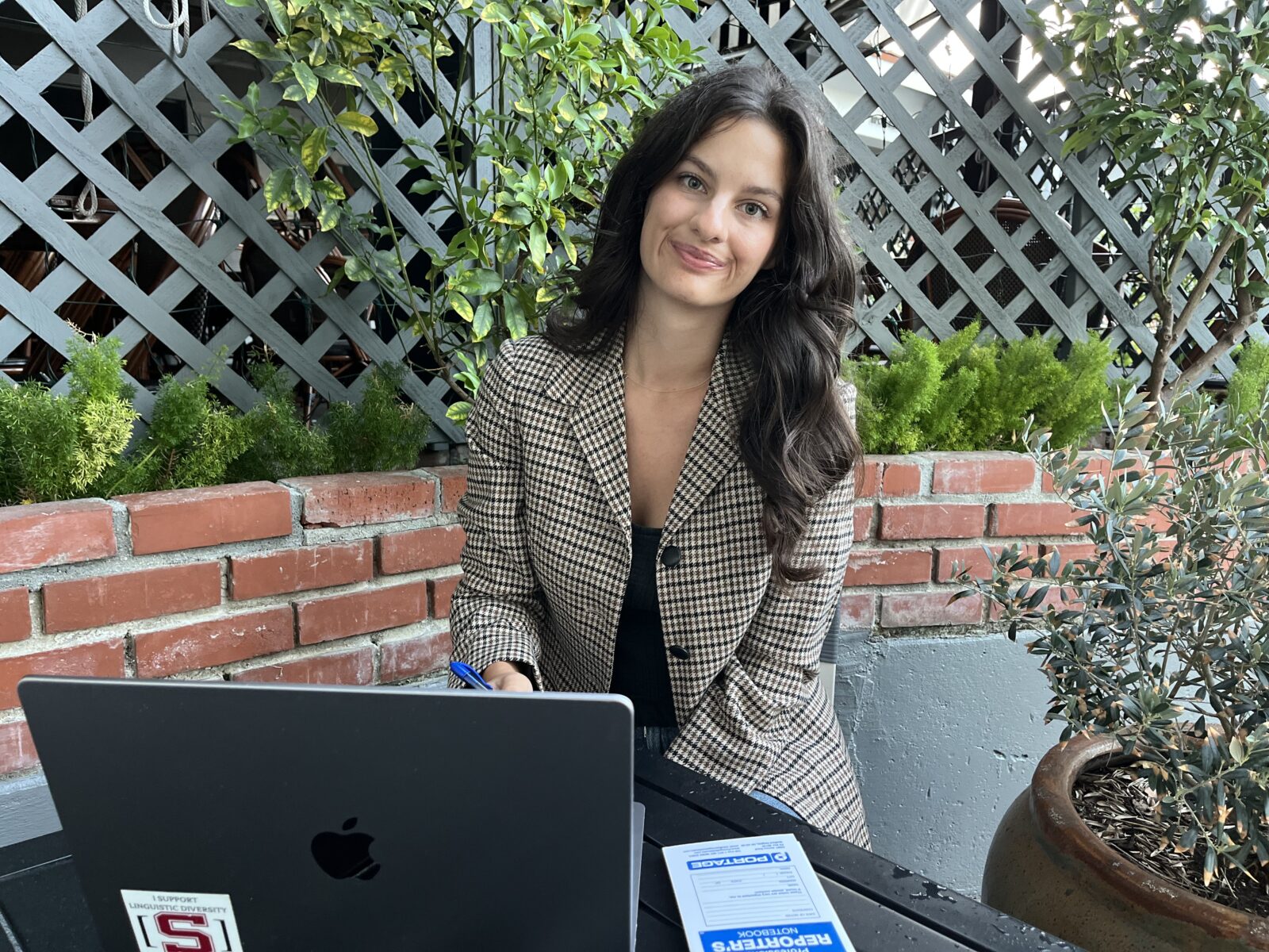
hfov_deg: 67.3
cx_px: 634
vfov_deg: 53.1
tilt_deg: -9.6
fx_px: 953
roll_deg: -0.7
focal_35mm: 26
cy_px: 476
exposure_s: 1/60
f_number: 1.6
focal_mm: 5.1
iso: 200
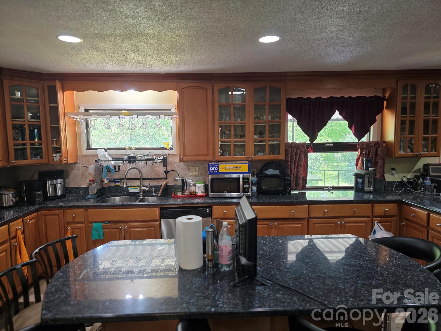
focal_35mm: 23
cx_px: 220
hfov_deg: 73.9
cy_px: 166
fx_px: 293
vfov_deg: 58.9
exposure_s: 1/120
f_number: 1.7
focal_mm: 6.3
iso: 320
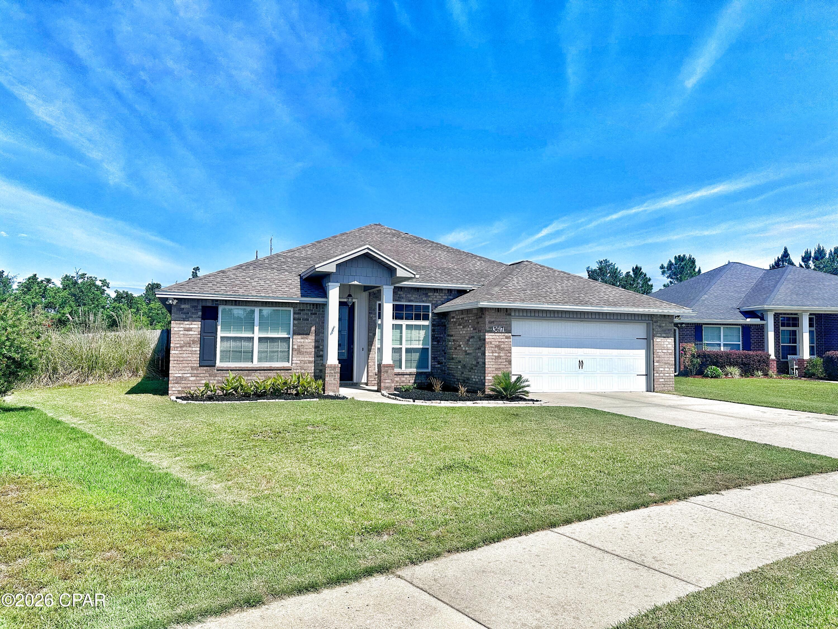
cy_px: 314
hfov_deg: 71.6
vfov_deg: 56.8
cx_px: 419
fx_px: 581
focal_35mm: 24
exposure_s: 1/6623
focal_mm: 6.86
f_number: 1.78
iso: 80
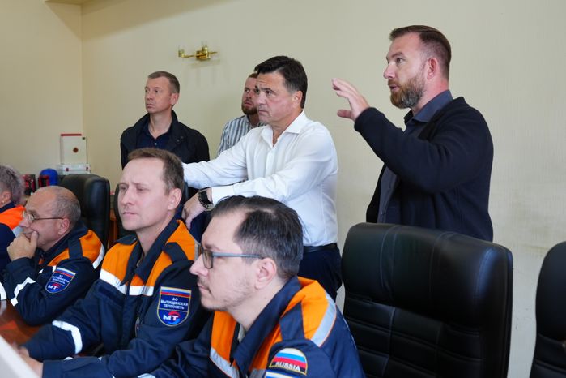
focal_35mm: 43
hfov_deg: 45.4
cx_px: 283
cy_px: 189
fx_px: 676
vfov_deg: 31.2
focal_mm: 43
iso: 500
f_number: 6.3
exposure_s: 1/20
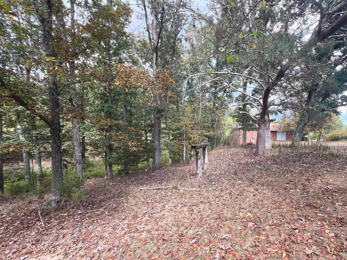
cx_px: 200
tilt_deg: -0.9
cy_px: 145
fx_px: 150
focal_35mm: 15
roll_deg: -0.3
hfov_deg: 97.4
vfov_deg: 81.4
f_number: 1.8
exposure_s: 1/184
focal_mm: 1.57
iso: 32
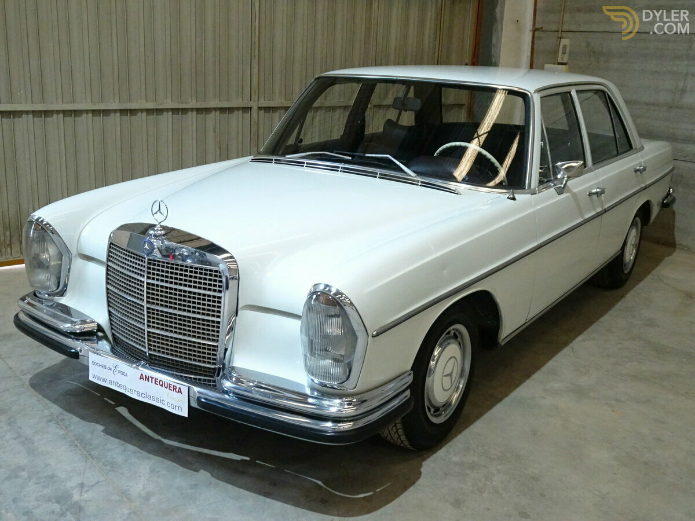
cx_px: 348
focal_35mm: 37
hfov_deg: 50.1
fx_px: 743
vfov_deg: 38.7
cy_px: 260
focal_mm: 6.37
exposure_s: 1/20
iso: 800
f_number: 4
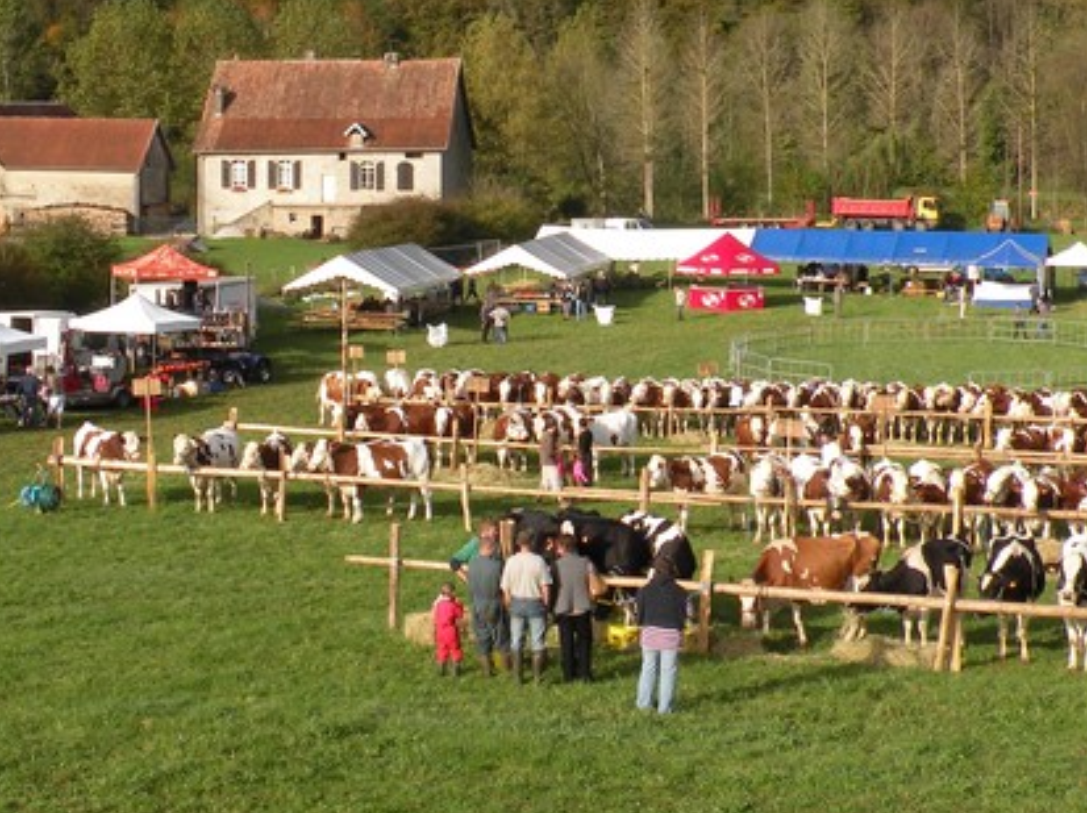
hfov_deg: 30.3
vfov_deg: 22.4
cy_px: 108
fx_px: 2008
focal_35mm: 64
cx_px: 574
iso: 64
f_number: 6.3
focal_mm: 5.8
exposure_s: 1/199
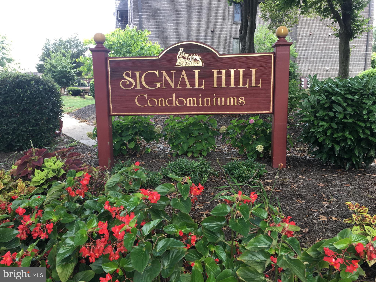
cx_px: 188
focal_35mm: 29
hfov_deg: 61.7
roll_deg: +0.3
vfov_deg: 48.2
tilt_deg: -8.2
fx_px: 315
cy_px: 141
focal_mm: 4.15
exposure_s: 1/120
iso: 32
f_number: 2.2
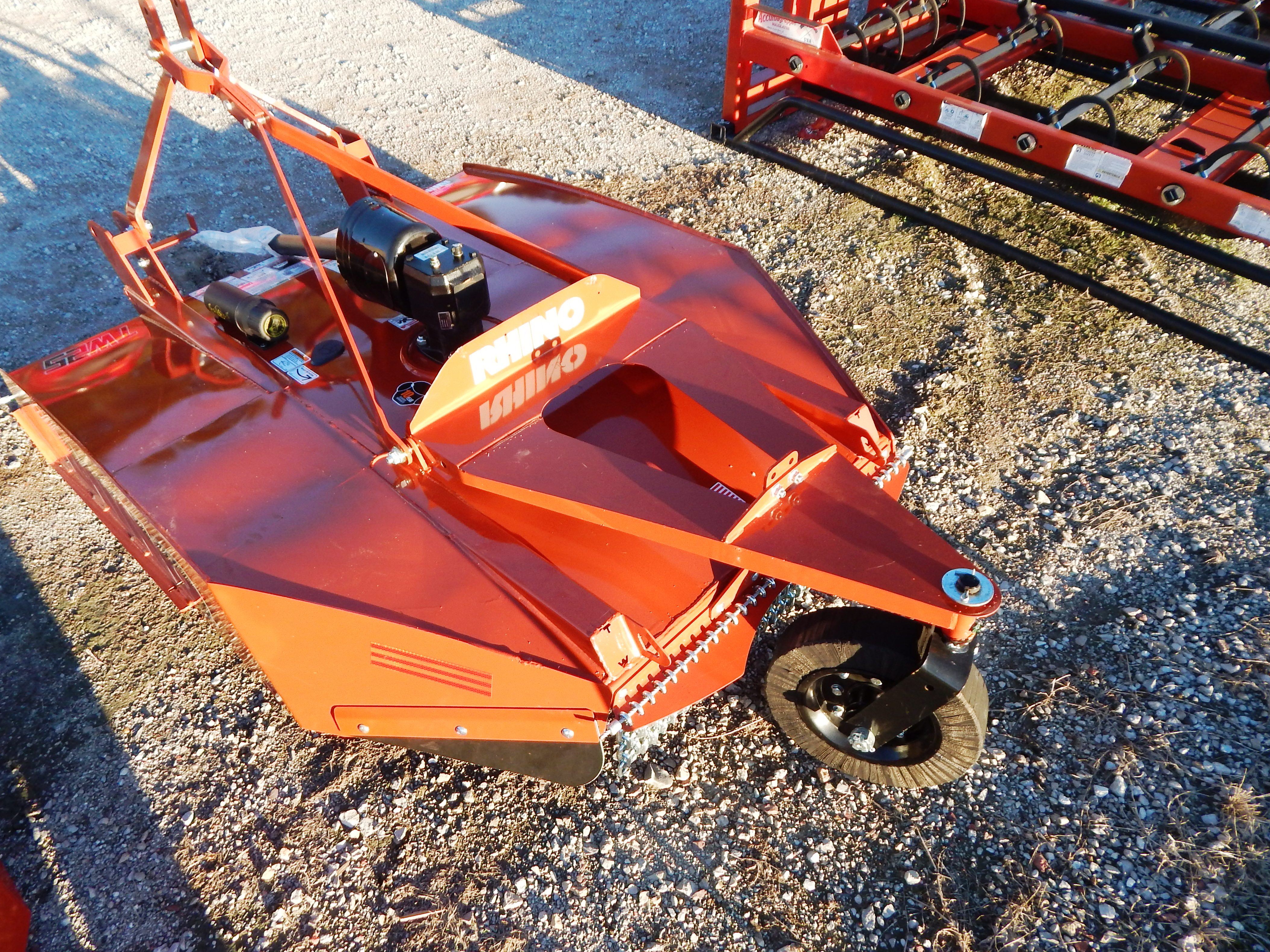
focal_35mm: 24
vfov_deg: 56.8
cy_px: 454
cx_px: 587
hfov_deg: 71.5
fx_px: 881
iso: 125
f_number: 3
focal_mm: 4
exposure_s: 1/320
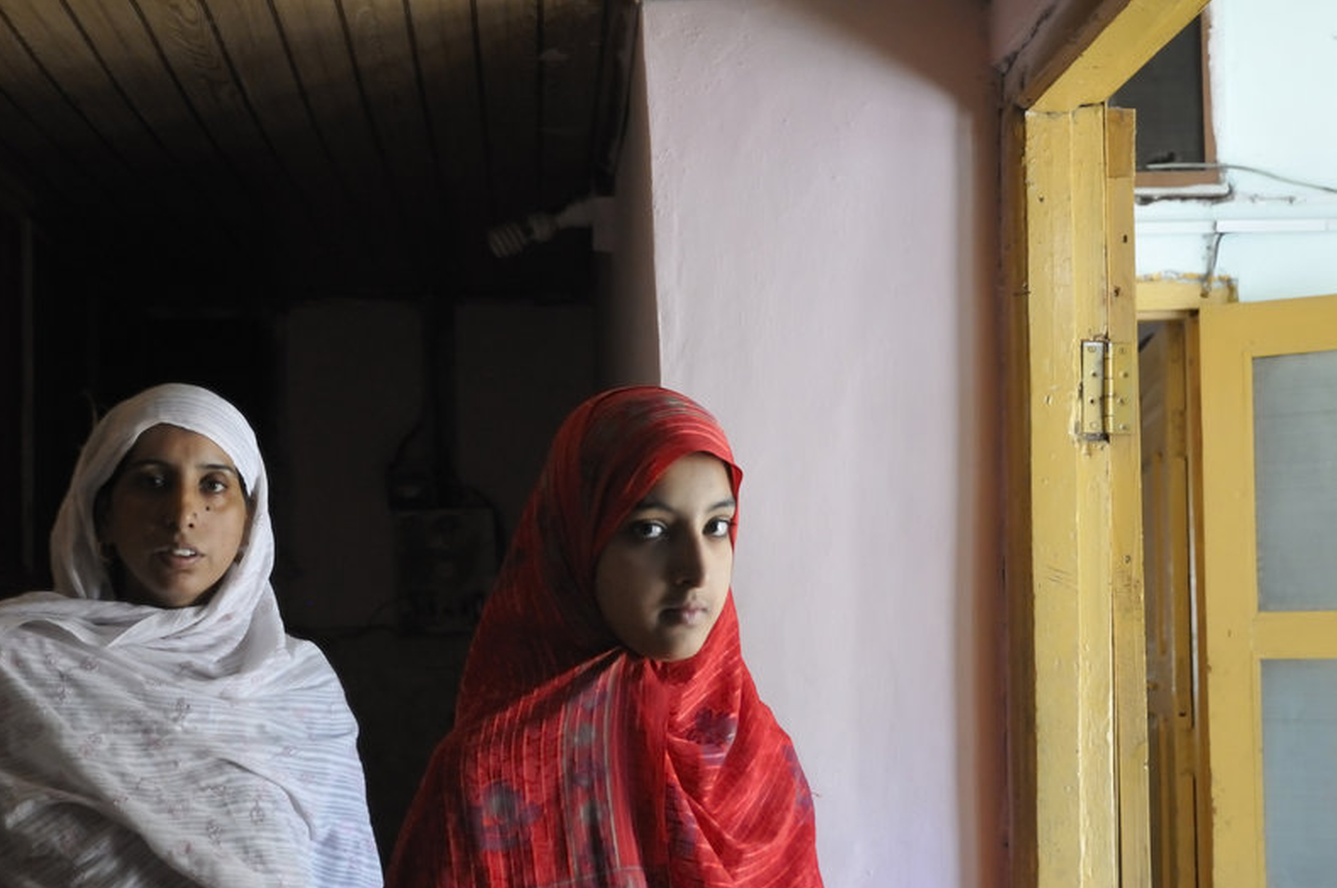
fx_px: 1805
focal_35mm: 49
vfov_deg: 27.5
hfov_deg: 40.6
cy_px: 563
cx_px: 615
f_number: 4
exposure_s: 1/50
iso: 1600
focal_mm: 25
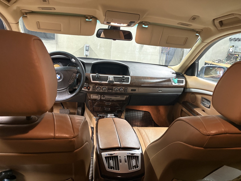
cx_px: 120
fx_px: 181
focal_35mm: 26
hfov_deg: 67.3
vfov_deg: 53.1
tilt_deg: -16.5
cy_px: 90
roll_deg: -4.6
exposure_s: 1/49
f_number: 1.6
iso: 500
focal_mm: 5.96
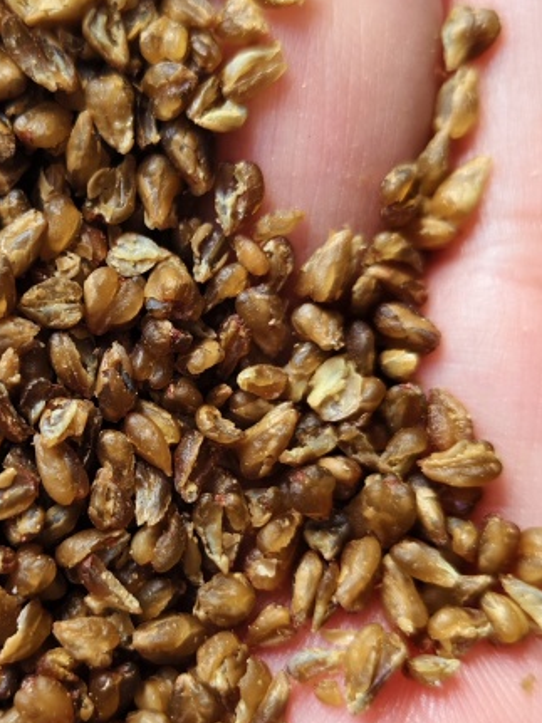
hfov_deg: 25.3
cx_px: 117
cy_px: 395
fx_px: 1191
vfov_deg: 33.8
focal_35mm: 57
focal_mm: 5.56
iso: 223
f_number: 1.88
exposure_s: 1/100
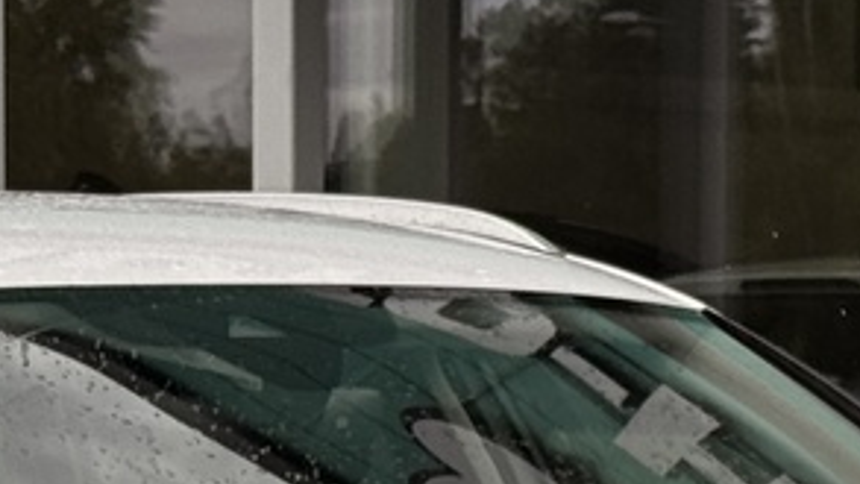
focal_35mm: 257
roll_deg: -0.3
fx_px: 5862
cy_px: 953
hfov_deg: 8.4
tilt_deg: -5.4
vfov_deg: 4.7
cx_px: 364
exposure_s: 1/1818
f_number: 1.78
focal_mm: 6.76
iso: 64
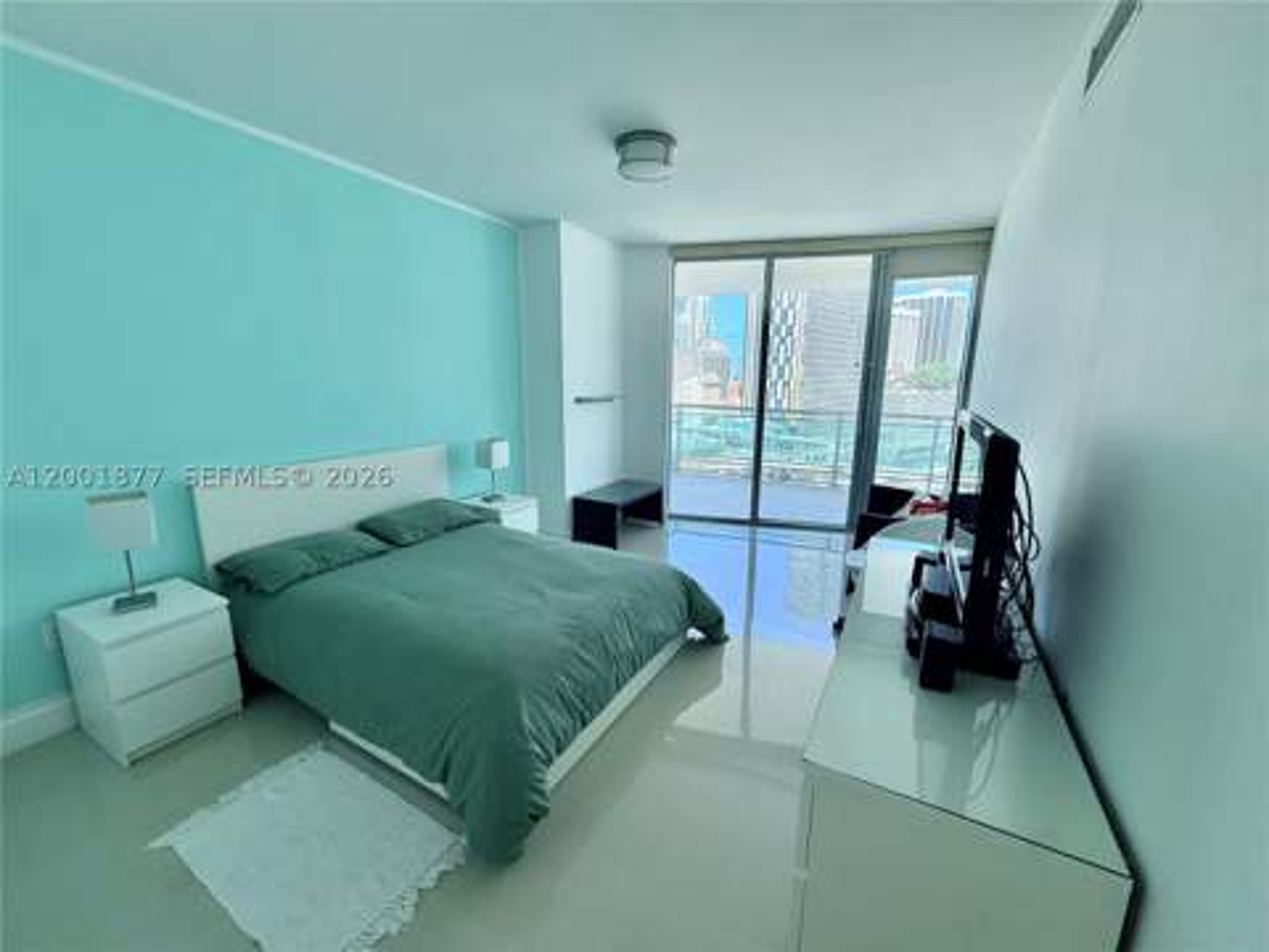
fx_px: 513
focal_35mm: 14
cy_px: 476
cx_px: 634
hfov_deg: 102.1
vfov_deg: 85.7
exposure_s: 1/342
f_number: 2.2
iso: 64
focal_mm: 2.22
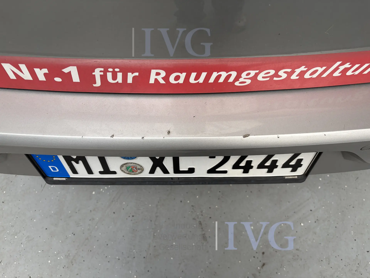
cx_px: 185
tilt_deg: -65.9
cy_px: 139
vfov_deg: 53.1
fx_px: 278
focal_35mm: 26
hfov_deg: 67.3
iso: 50
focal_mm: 5.96
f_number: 1.6
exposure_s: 1/121
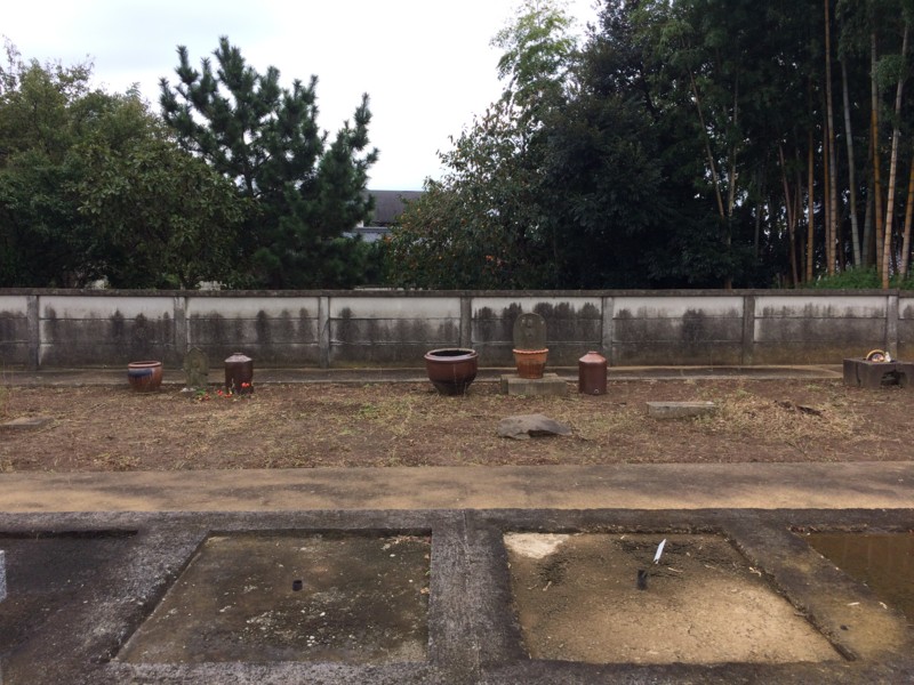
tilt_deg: -9.7
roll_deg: -1.2
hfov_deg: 61.7
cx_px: 457
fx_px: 766
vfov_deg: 48.2
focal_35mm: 29
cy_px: 342
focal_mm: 4.15
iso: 32
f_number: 2.2
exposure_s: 1/446
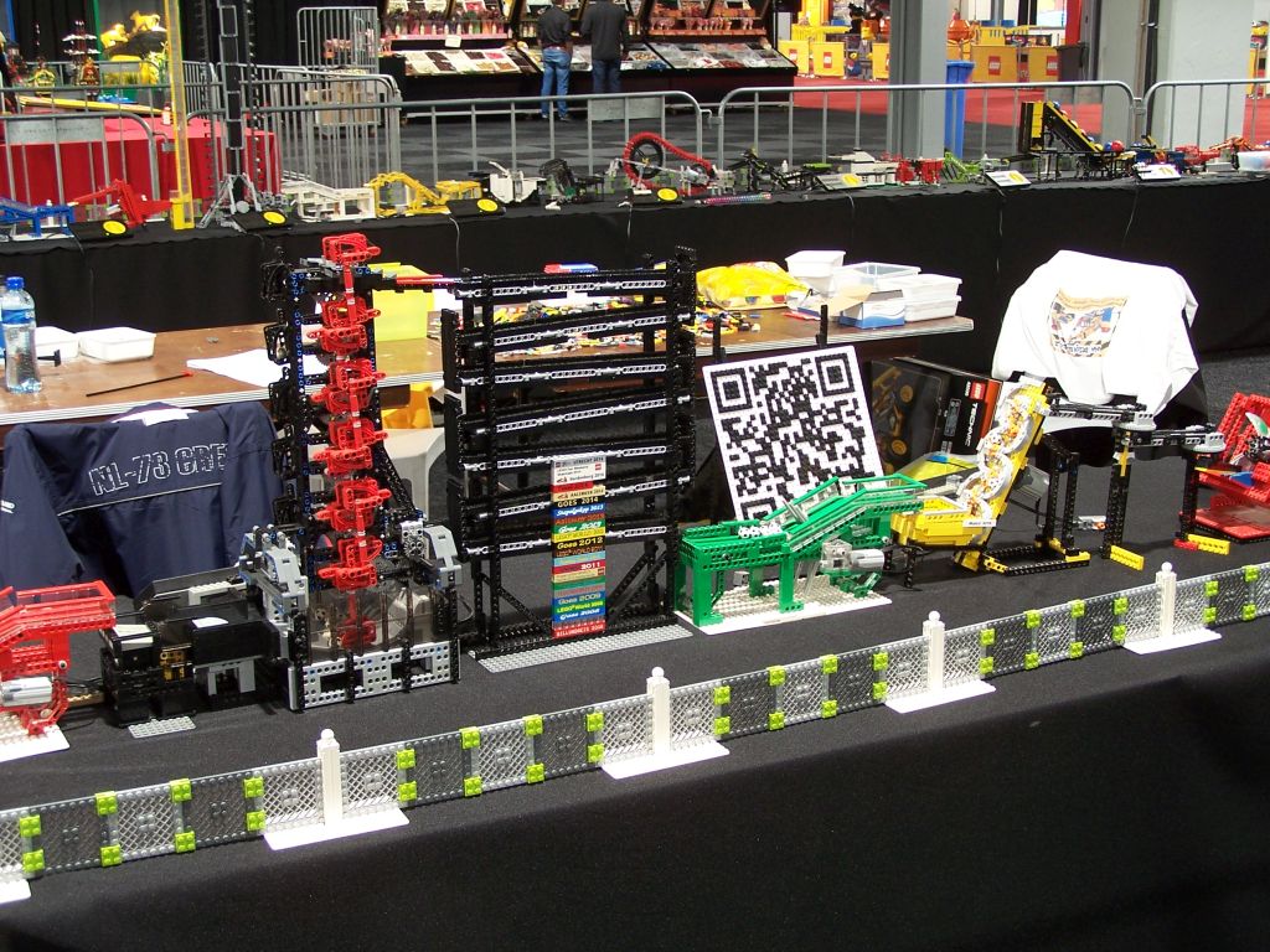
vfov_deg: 28.6
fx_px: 1871
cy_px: 476
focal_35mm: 51
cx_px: 635
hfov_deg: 37.5
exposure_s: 1/2
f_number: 3
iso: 80
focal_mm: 8.5
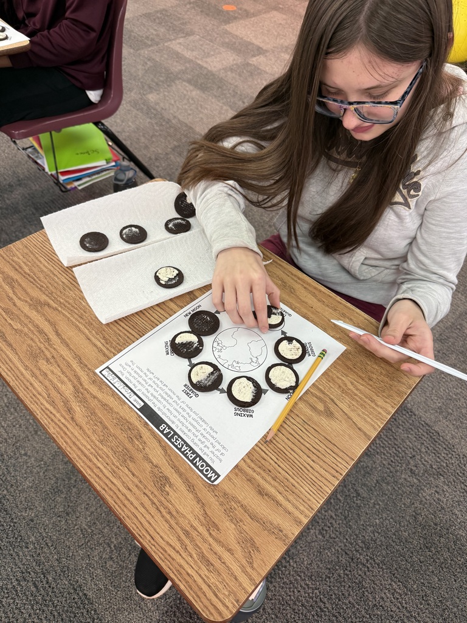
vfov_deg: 71.6
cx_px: 234
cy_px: 312
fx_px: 432
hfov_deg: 56.8
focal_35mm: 24
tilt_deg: -51.4
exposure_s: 1/60
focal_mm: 6.76
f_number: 1.78
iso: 200
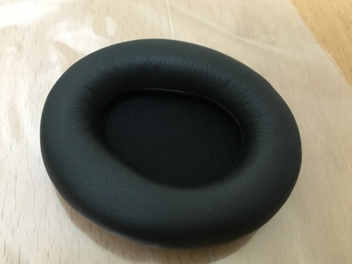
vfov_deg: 44.2
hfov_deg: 56.7
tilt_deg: -55.8
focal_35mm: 32
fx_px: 325
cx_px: 160
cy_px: 137
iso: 200
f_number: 2.2
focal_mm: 4.15
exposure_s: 1/20
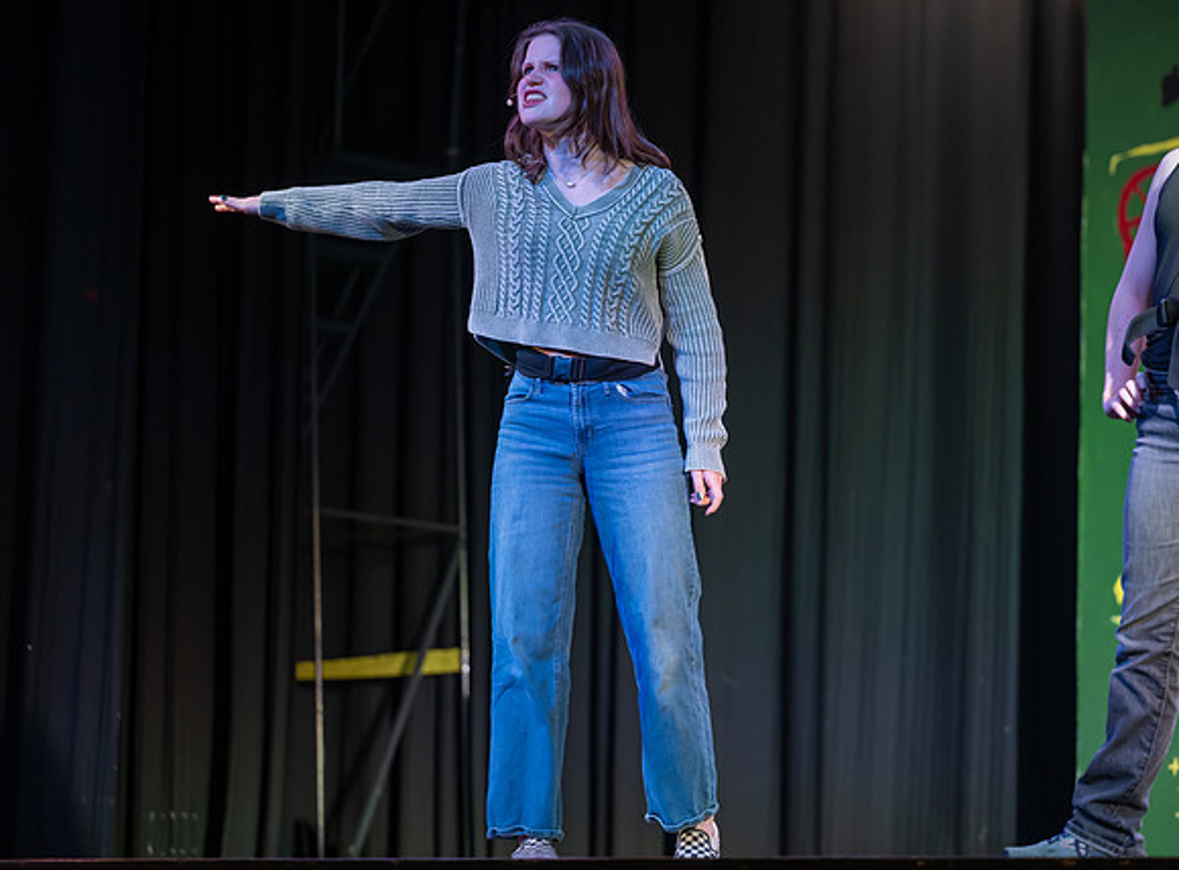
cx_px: 611
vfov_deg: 11.0
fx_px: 4538
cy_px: 397
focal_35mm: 134
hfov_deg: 14.8
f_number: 2.8
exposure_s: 1/250
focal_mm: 115
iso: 800
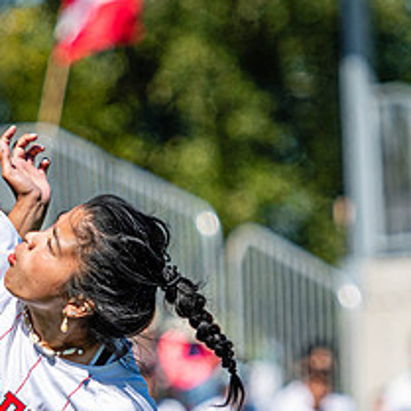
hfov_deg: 2.9
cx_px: -94
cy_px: 194
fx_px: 8140
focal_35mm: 606
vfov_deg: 2.9
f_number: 3.2
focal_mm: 150
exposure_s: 1/2000
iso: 100
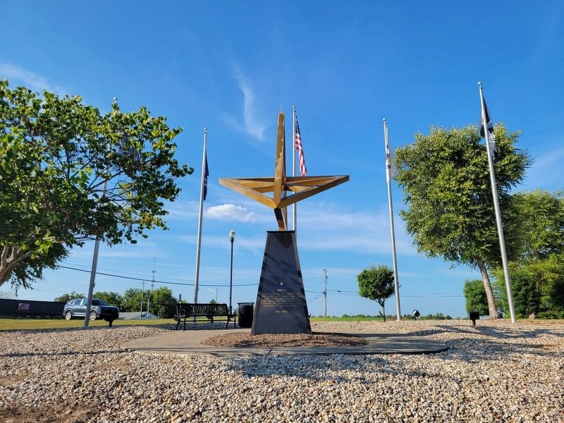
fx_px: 424
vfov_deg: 53.1
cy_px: 212
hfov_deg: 67.3
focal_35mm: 26
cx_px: 282
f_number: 1.8
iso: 40
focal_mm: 5.4
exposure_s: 1/1989
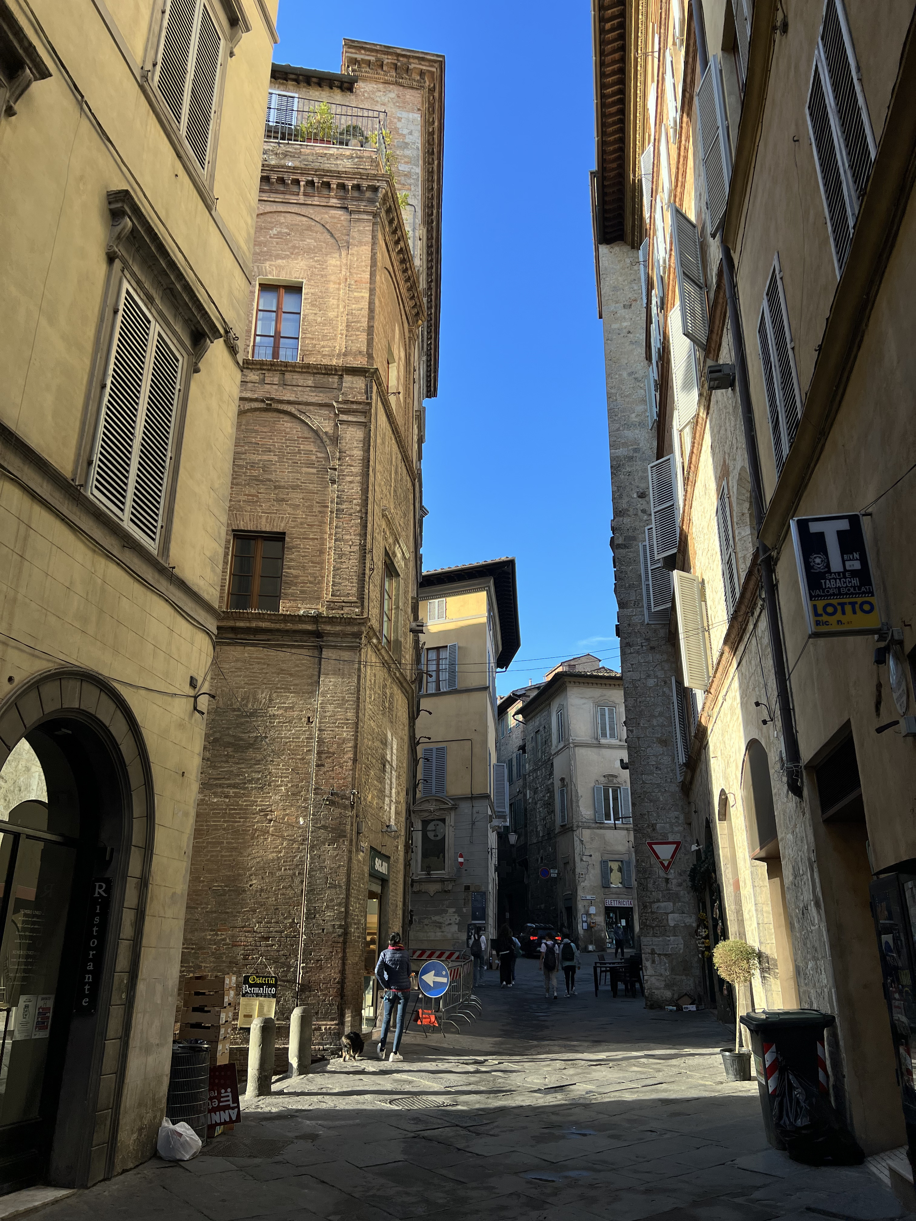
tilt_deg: +20.6
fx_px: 917
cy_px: 610
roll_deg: -0.4
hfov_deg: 53.1
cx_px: 458
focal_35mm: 26
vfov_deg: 67.3
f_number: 1.5
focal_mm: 5.7
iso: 50
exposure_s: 1/1361
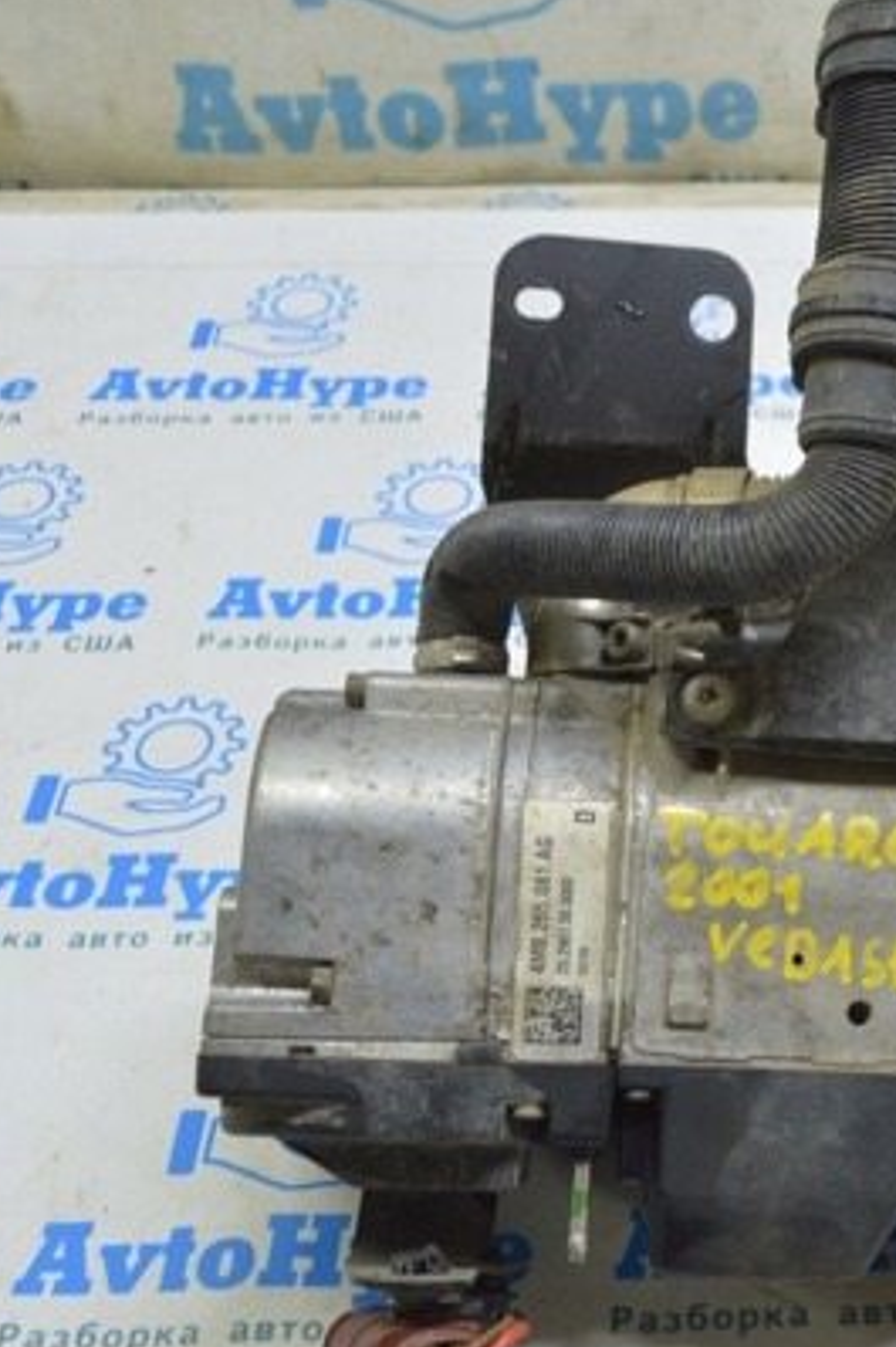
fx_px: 1980
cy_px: 695
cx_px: 866
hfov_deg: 24.5
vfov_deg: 37.5
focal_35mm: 53
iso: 400
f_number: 5.6
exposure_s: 1/20
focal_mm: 22
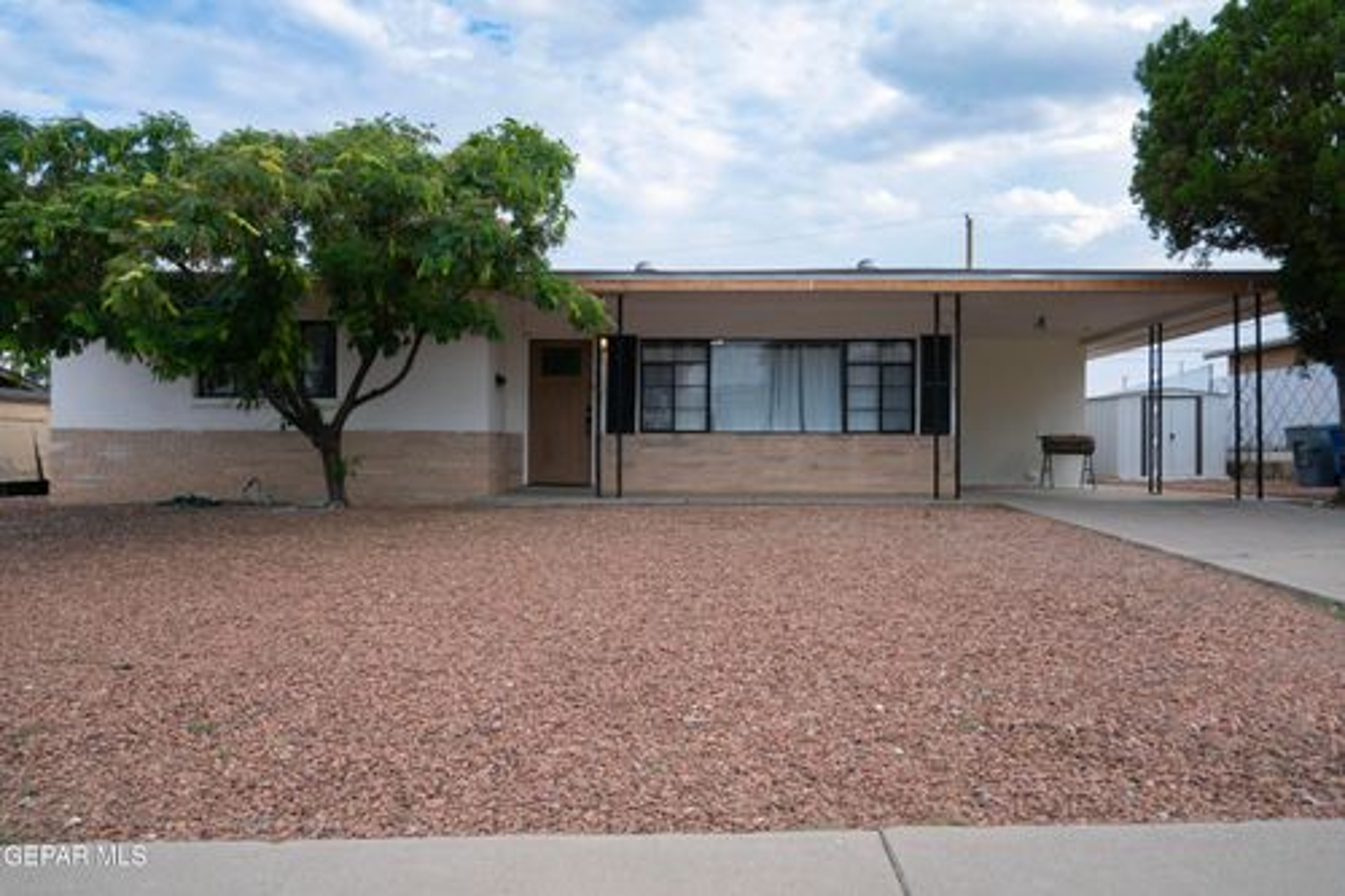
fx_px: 934
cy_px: 448
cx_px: 672
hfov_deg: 71.5
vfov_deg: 51.3
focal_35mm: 25
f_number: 10
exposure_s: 1/40
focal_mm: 25
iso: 125
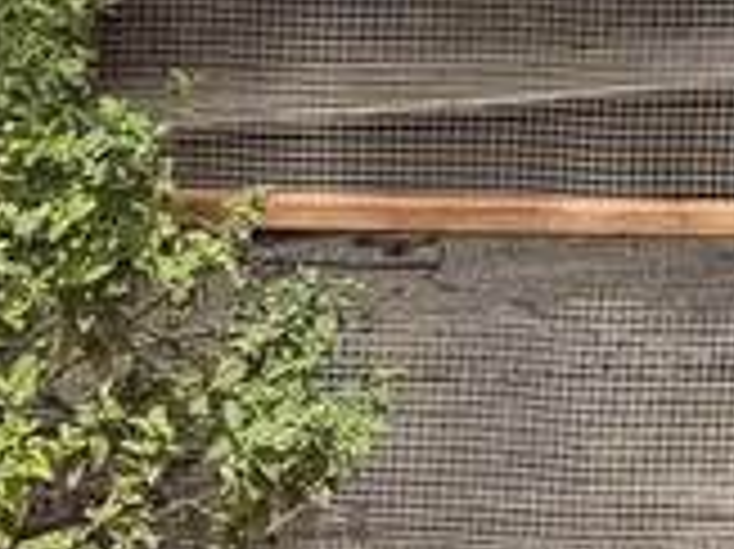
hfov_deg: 9.0
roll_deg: -0.2
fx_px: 4005
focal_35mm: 189
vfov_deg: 7.0
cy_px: -1161
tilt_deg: +3.0
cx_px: 1995
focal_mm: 6.76
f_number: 1.78
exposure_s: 1/2525
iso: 80
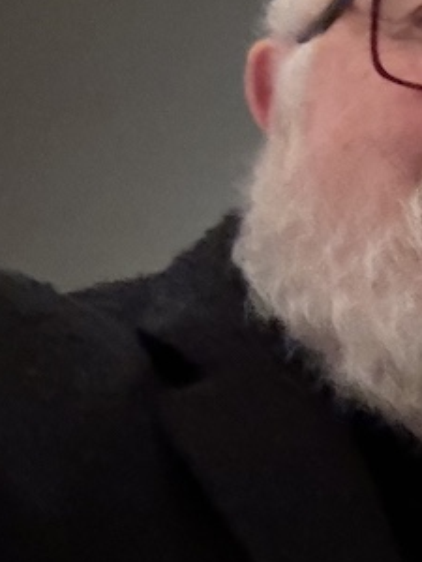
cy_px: 127
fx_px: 1495
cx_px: 1099
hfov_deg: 12.0
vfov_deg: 21.1
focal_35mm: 92
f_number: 1.9
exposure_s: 1/15
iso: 800
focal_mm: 2.69
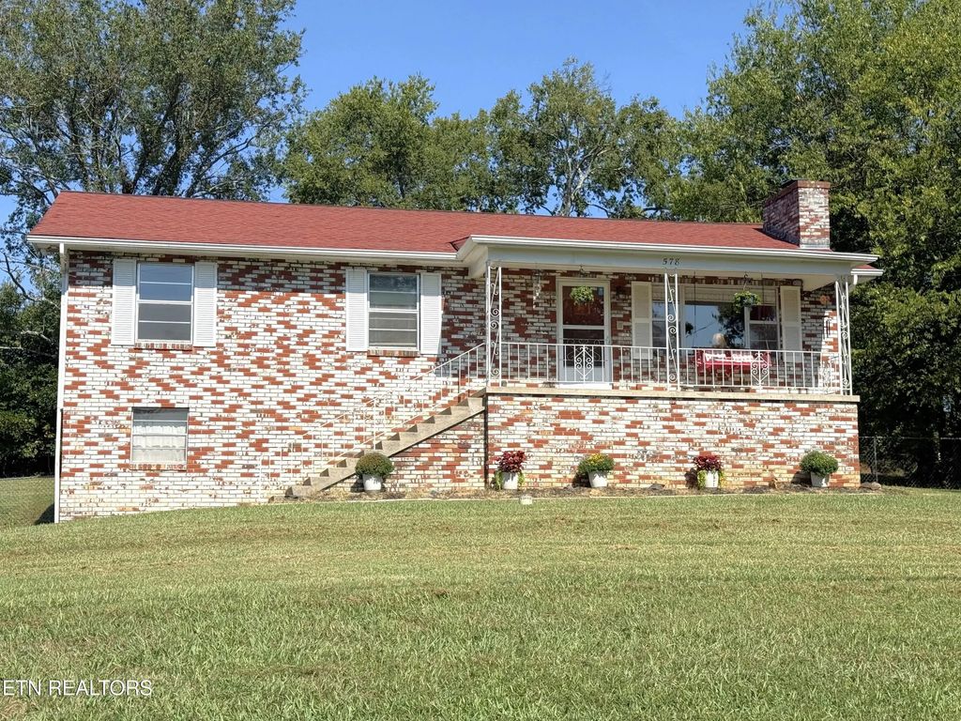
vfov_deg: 30.3
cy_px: 360
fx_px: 1333
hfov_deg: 39.7
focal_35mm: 48
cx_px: 480
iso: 64
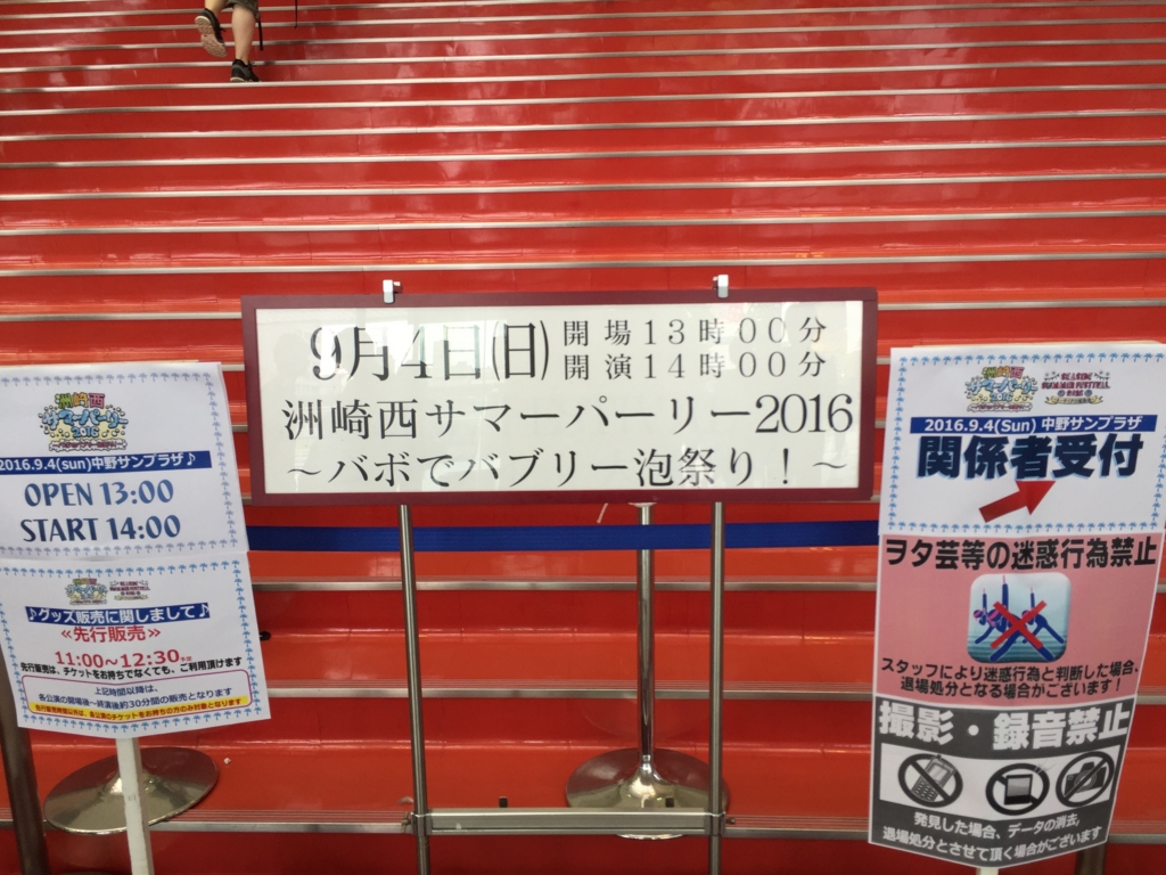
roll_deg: +0.6
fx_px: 977
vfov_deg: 48.2
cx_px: 583
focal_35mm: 29
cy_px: 438
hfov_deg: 61.7
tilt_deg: -13.3
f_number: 2.2
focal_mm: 4.15
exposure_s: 1/120
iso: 32
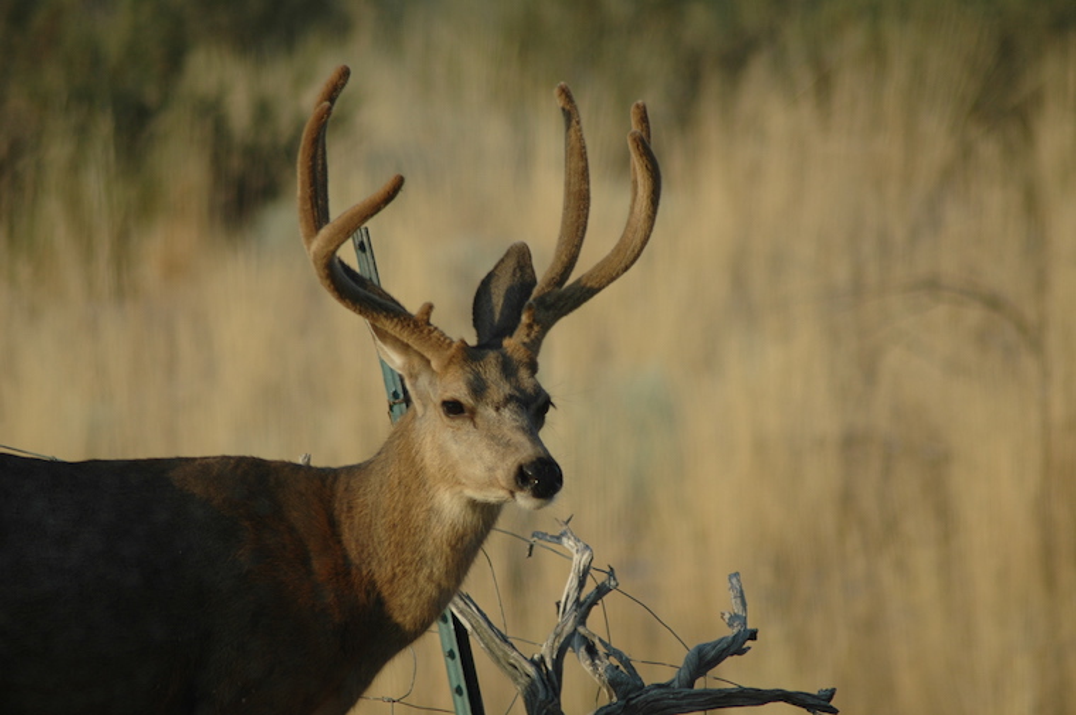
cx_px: 538
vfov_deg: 3.0
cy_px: 358
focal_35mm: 450
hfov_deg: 4.6
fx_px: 13435
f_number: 5.6
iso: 200
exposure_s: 1/400
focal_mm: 300
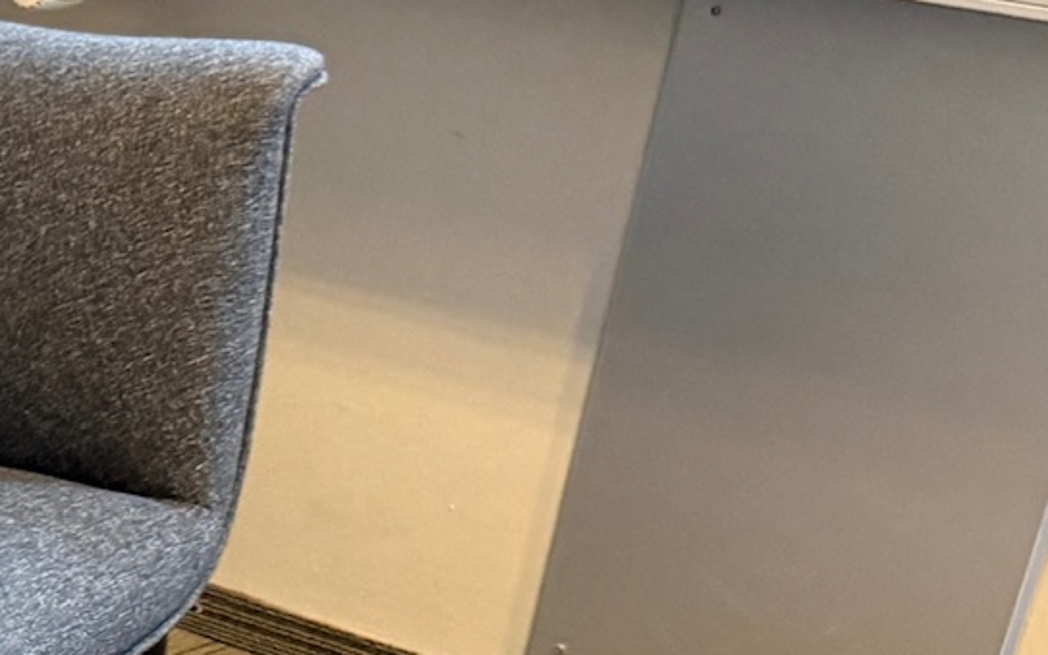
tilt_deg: -24.6
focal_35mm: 96
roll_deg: -4.1
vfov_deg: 13.3
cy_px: 763
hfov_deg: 18.4
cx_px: -664
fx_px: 2741
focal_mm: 6.76
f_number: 1.78
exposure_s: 1/50
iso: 400
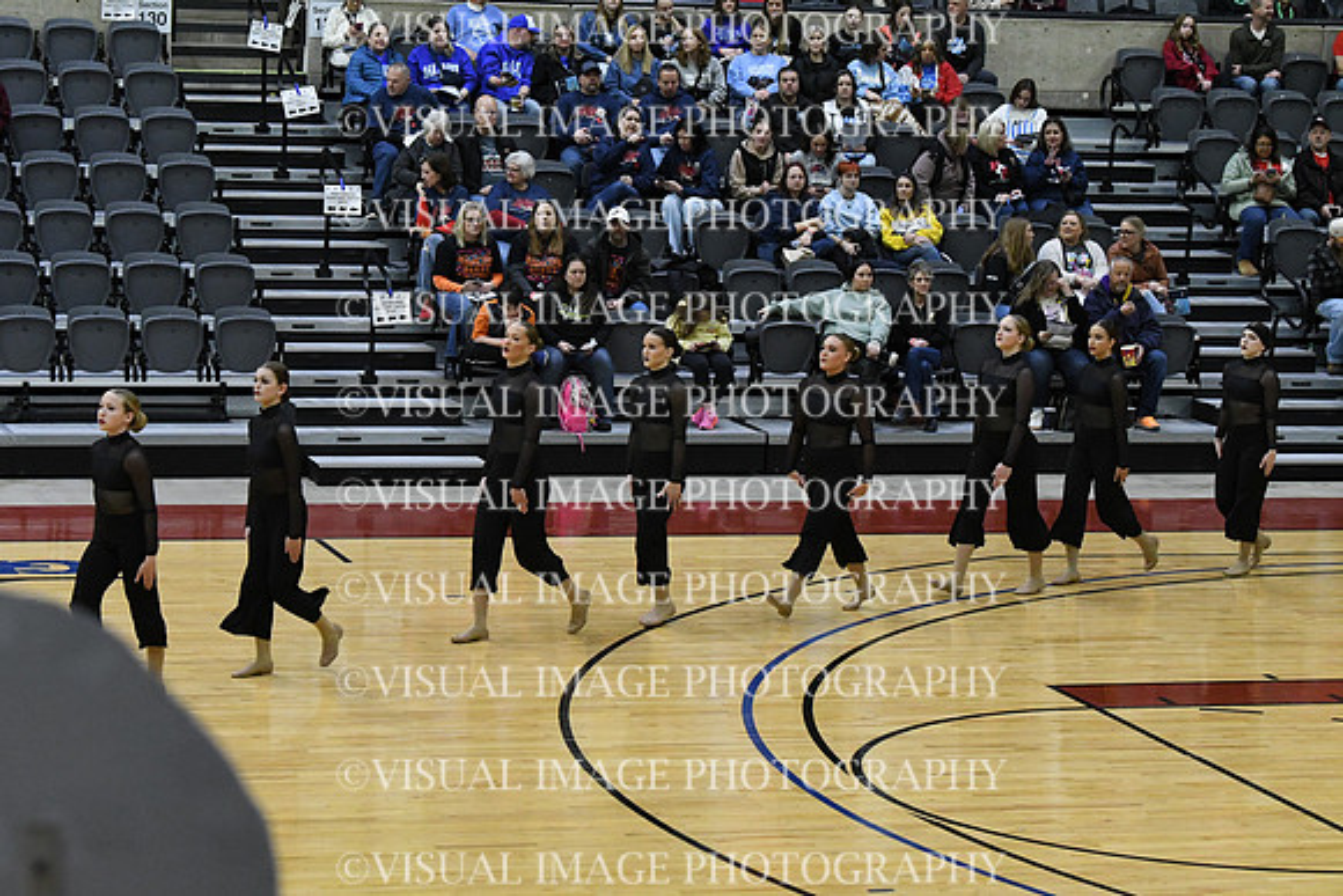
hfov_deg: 18.9
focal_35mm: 108
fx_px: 4030
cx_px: 672
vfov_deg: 12.7
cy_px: 448
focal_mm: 72
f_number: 4
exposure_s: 1/500
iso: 5000
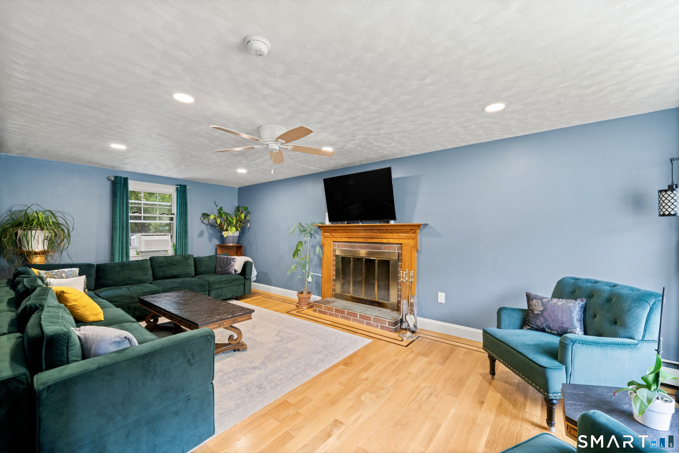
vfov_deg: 81.2
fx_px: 264
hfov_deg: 104.3
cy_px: 226
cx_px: 340
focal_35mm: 14
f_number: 9
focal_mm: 14
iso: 320
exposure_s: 1
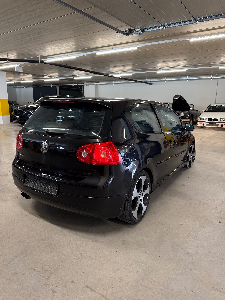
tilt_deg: -12.4
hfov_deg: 56.8
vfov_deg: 71.6
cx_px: 112
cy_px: 150
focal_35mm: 24
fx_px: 208
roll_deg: -1.1
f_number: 1.78
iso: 125
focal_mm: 6.76
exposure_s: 1/50
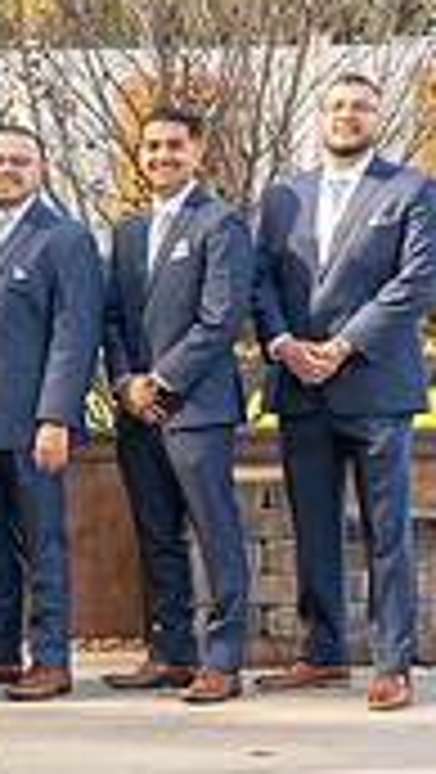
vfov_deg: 16.1
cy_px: 490
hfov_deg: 8.8
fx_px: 2728
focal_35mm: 133
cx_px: -326
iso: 320
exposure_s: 1/160
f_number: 6.3
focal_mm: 32
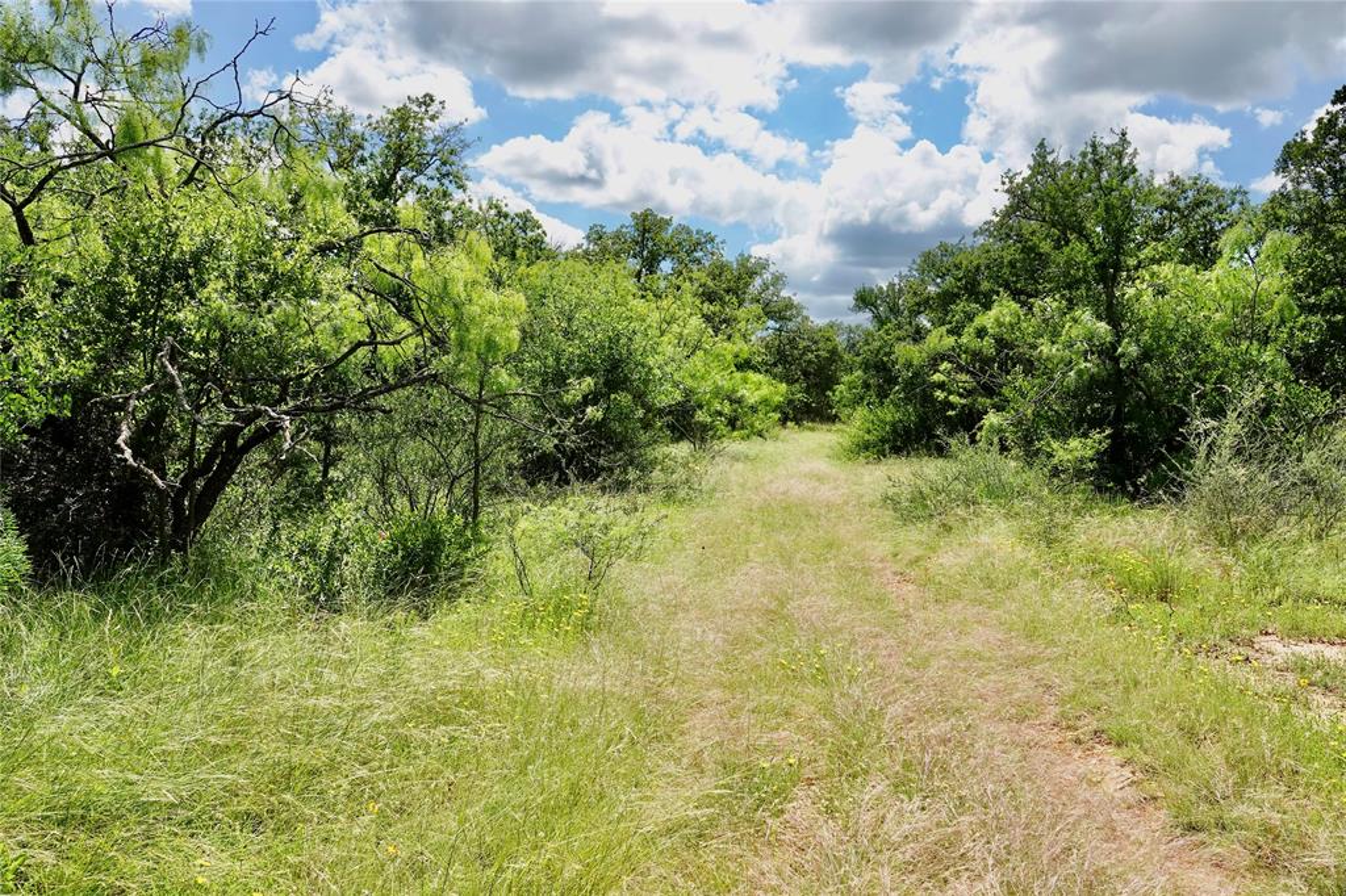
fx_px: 1159
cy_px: 448
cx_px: 673
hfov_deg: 60.3
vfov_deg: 42.3
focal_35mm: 31
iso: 100
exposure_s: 1/800
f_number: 4
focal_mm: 11.26
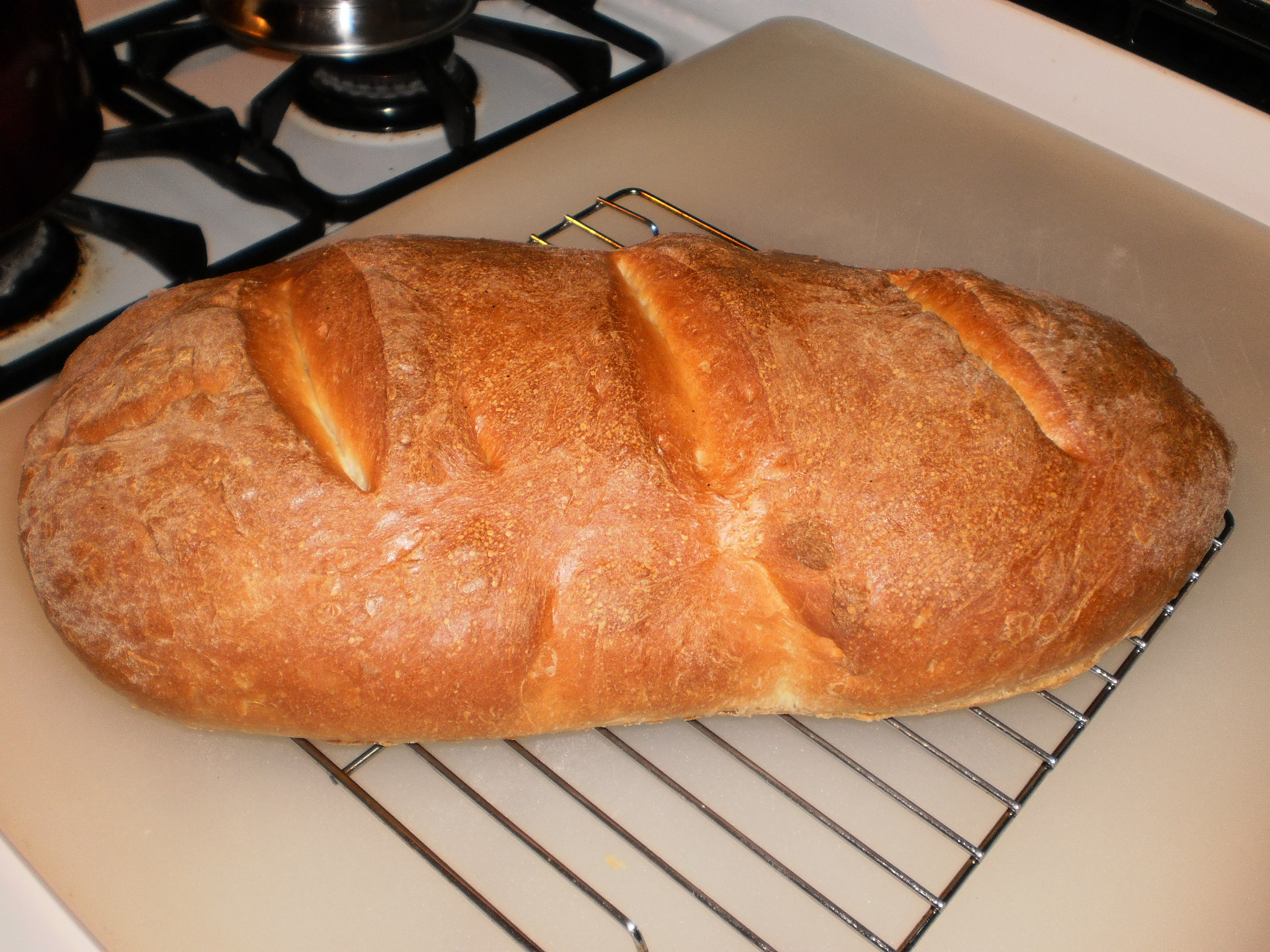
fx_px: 1321
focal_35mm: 36
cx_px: 635
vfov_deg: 39.7
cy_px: 476
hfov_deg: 51.4
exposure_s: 1/30
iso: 125
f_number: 3.1
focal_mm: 6.3
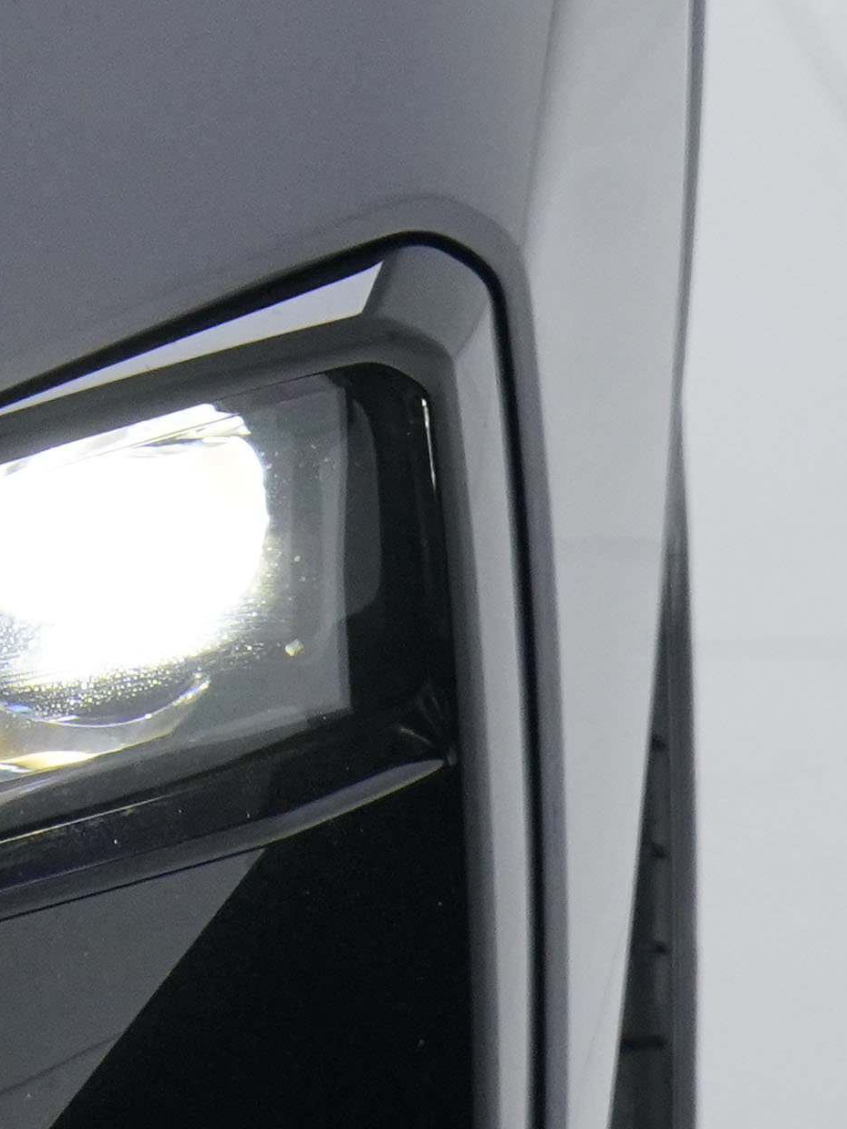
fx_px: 10637
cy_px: -351
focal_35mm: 326
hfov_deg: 4.5
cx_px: -396
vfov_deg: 6.0
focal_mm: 70
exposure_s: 1/320
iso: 2500
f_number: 5.6
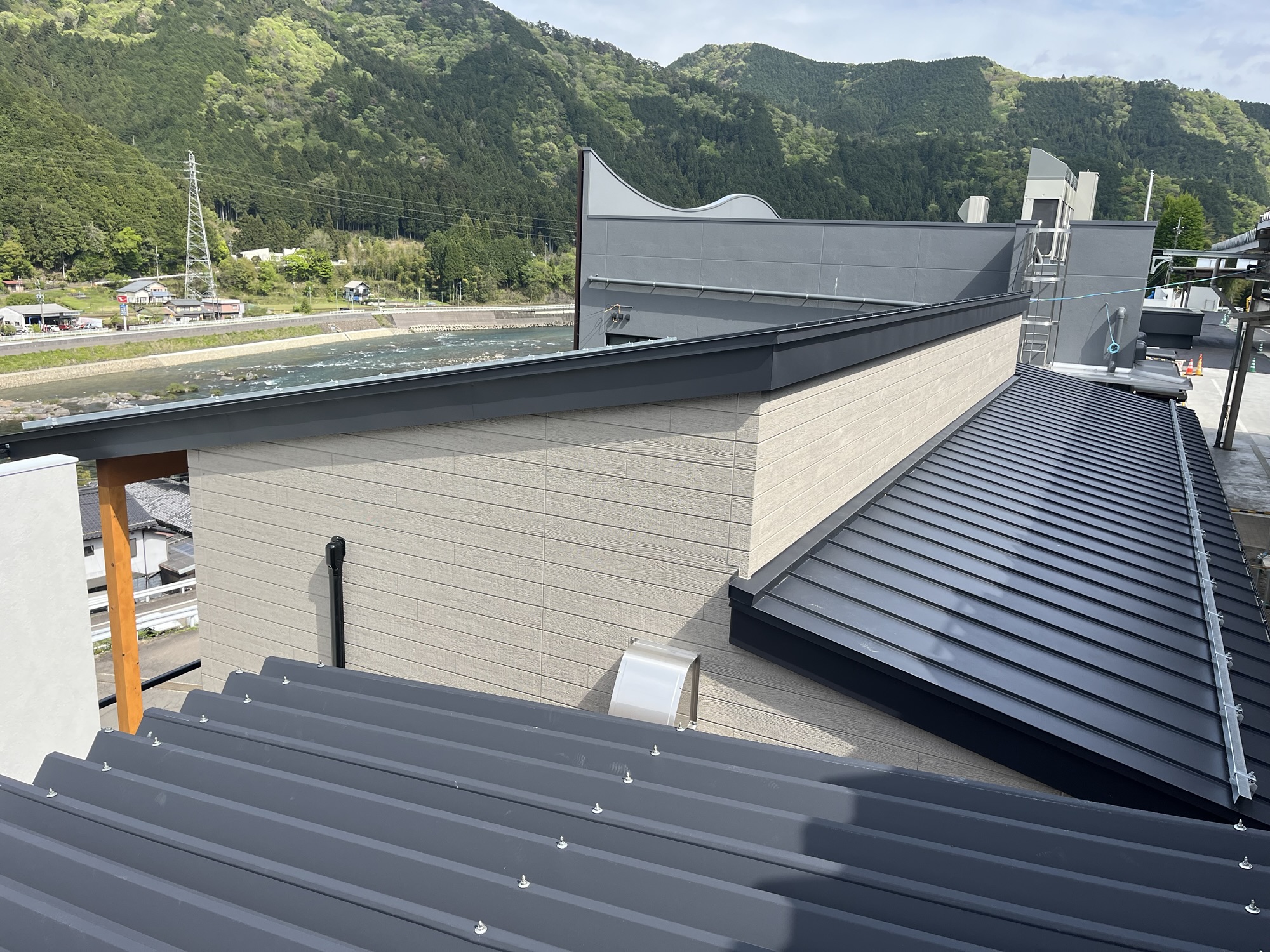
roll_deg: -1.8
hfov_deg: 67.3
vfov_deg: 53.1
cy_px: 476
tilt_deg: -14.2
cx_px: 635
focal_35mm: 26
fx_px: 954
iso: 50
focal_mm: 5.1
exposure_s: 1/1862
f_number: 1.6
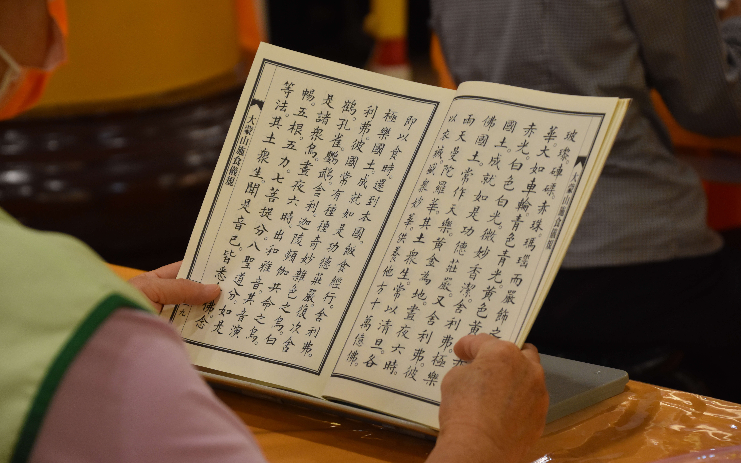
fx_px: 2636
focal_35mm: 131
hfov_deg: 16.0
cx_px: 371
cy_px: 235
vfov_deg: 10.0
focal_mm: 85
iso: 1600
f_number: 6.3
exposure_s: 1/160
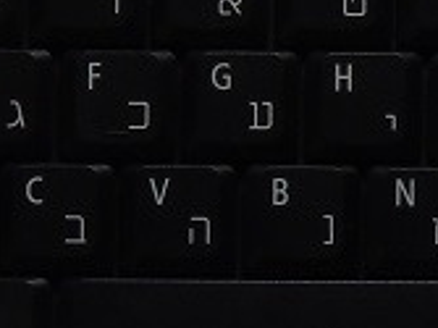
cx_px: 407
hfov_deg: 12.8
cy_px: 34
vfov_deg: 9.6
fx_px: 1935
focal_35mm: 153
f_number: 6.3
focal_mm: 6.1
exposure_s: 1/20
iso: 200
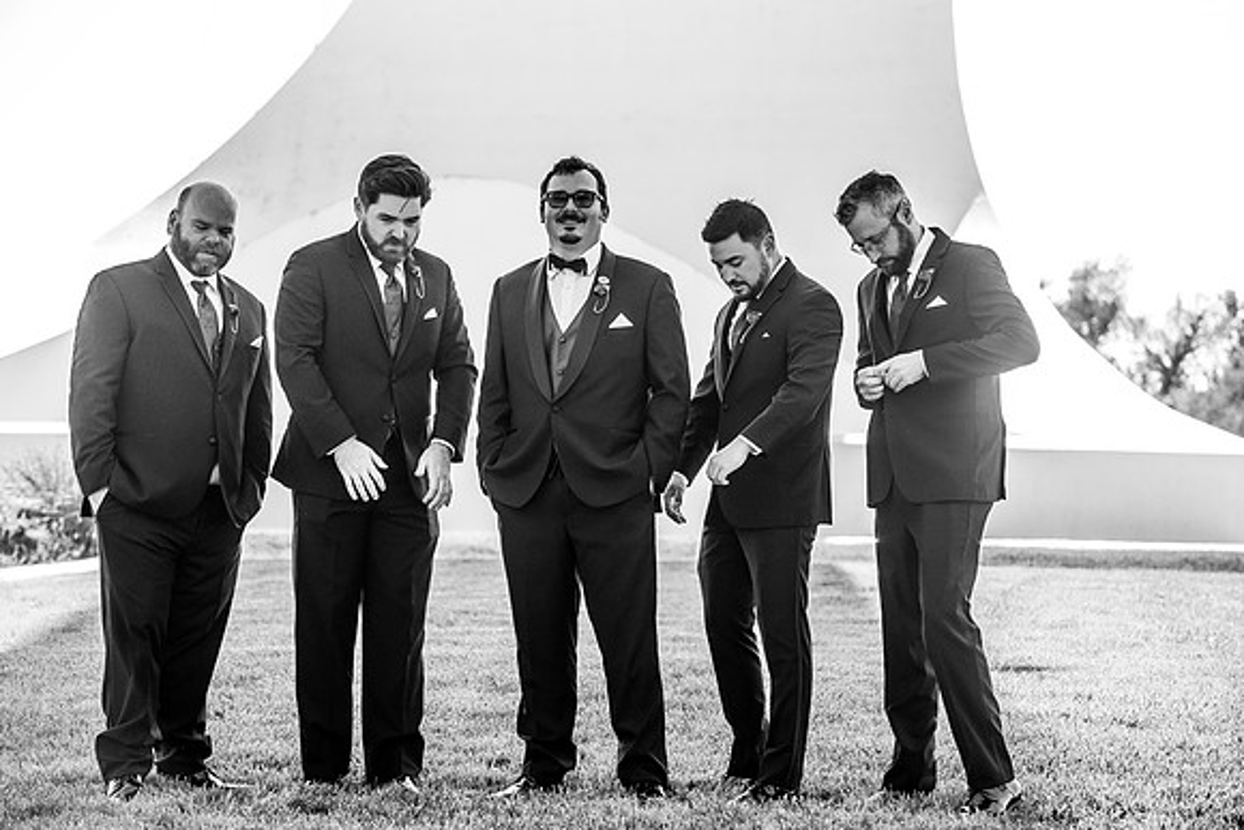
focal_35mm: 125
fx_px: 4320
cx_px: 622
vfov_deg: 11.0
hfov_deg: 16.4
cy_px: 415
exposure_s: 1/640
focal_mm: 125
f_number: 5.6
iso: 400
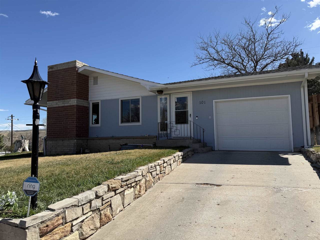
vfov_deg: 56.8
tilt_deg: +4.2
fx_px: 222
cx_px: 160
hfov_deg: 71.6
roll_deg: +0.2
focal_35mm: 24
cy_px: 120
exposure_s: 1/4405
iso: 80
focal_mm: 6.76
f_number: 1.78
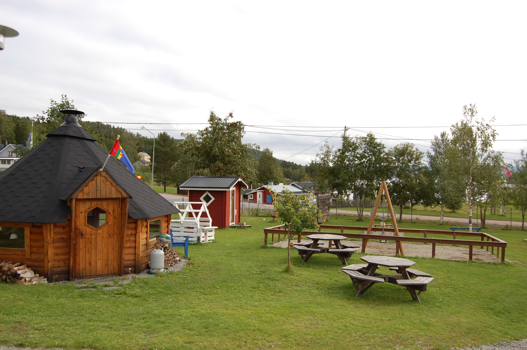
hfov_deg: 57.3
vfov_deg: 39.9
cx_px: 264
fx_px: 483
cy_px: 175
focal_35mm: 33
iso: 200
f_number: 5.6
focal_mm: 22
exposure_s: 1/500
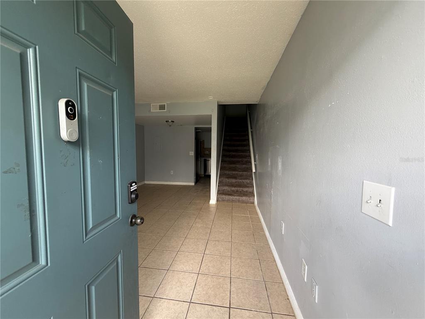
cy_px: 160
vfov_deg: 85.7
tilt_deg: -3.7
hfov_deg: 102.1
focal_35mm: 14
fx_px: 172
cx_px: 212
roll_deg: -0.1
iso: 250
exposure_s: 1/121
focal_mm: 2.22
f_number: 2.2
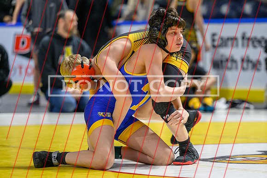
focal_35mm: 201
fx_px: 1492
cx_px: 177
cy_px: 120
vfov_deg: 6.8
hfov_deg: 10.2
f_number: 2.8
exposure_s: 1/800
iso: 2000
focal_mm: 140
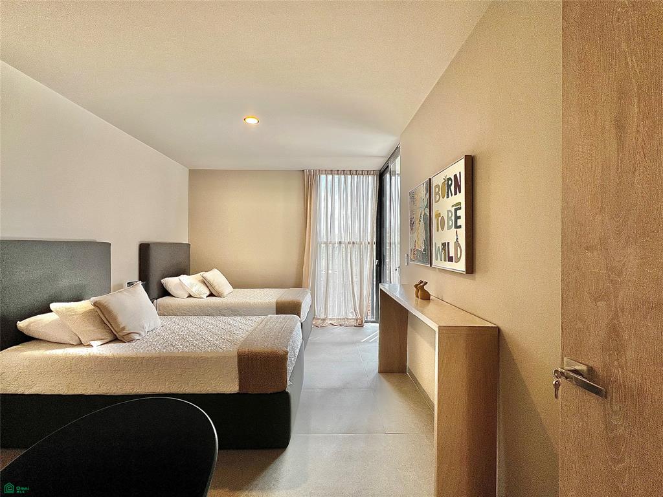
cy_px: 248
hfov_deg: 106.2
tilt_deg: -0.1
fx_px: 249
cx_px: 332
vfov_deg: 89.9
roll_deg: -0.1
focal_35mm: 13
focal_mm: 1.57
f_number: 1.8
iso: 32
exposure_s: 1/99
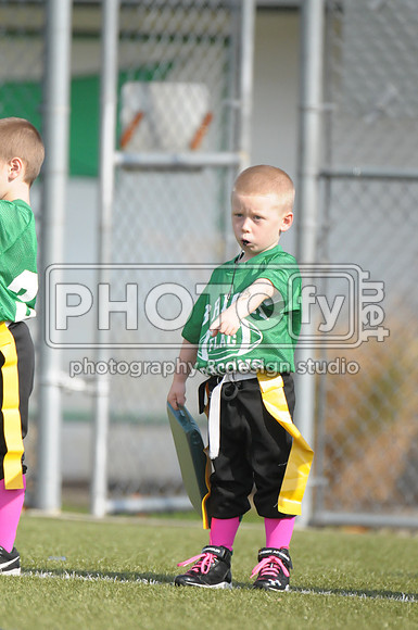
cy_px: 315
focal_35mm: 600
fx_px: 10481
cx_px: 209
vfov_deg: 3.4
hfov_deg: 2.3
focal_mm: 400
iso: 1600
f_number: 4
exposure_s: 1/8000
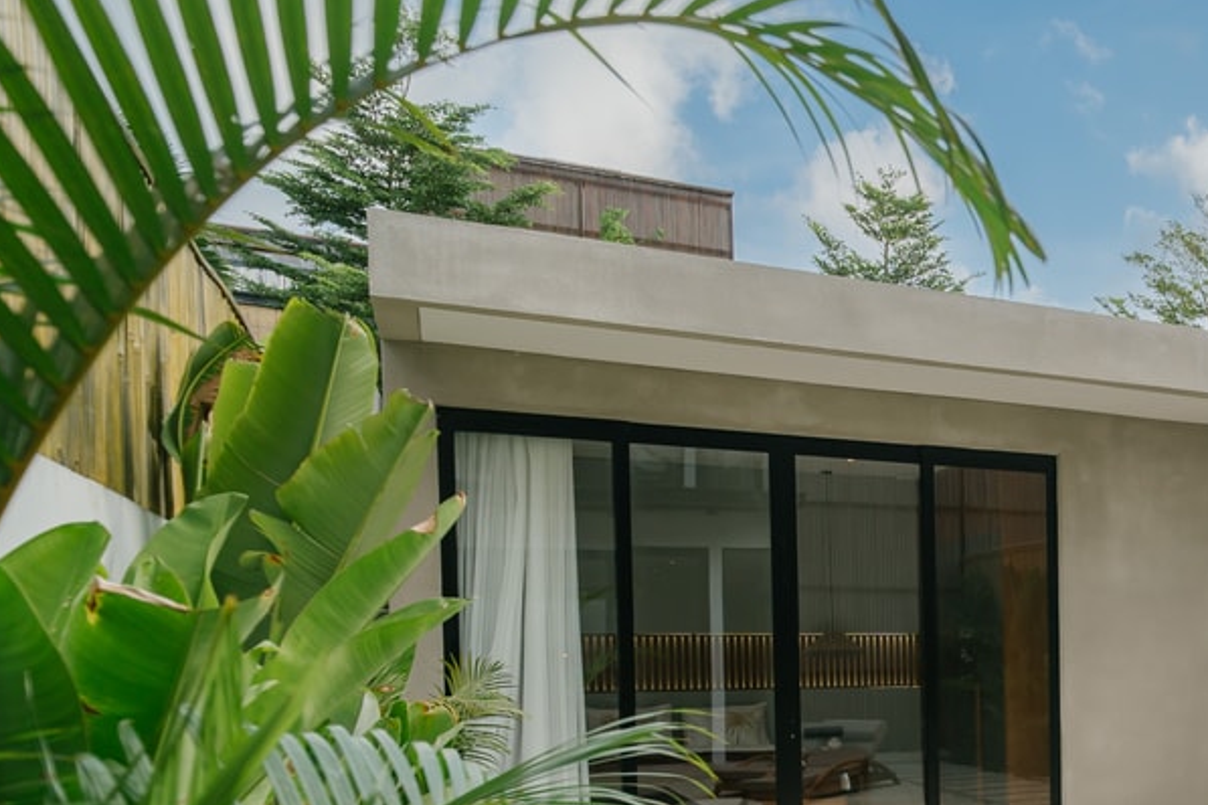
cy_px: 700
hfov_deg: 40.5
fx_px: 1275
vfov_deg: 33.5
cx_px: 1340
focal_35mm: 38
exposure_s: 1/800
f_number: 3.5
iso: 125
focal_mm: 16
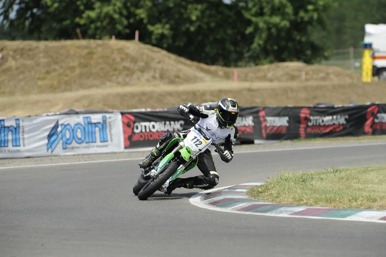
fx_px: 3001
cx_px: 193
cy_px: 128
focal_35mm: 280
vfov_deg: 4.9
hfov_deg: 7.4
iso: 200
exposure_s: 1/1250
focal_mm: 280
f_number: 5.6
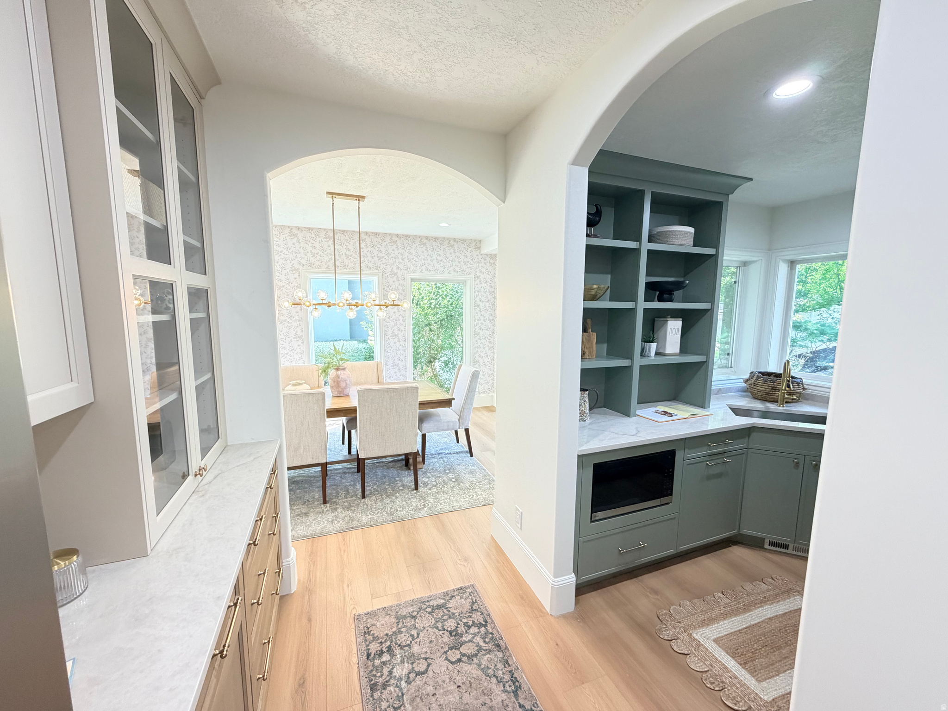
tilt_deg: -7.5
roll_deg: -0.1
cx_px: 474
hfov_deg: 102.1
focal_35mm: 14
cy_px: 356
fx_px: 383
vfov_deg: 85.7
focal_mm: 2.22
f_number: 2.2
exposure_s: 1/60
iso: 320
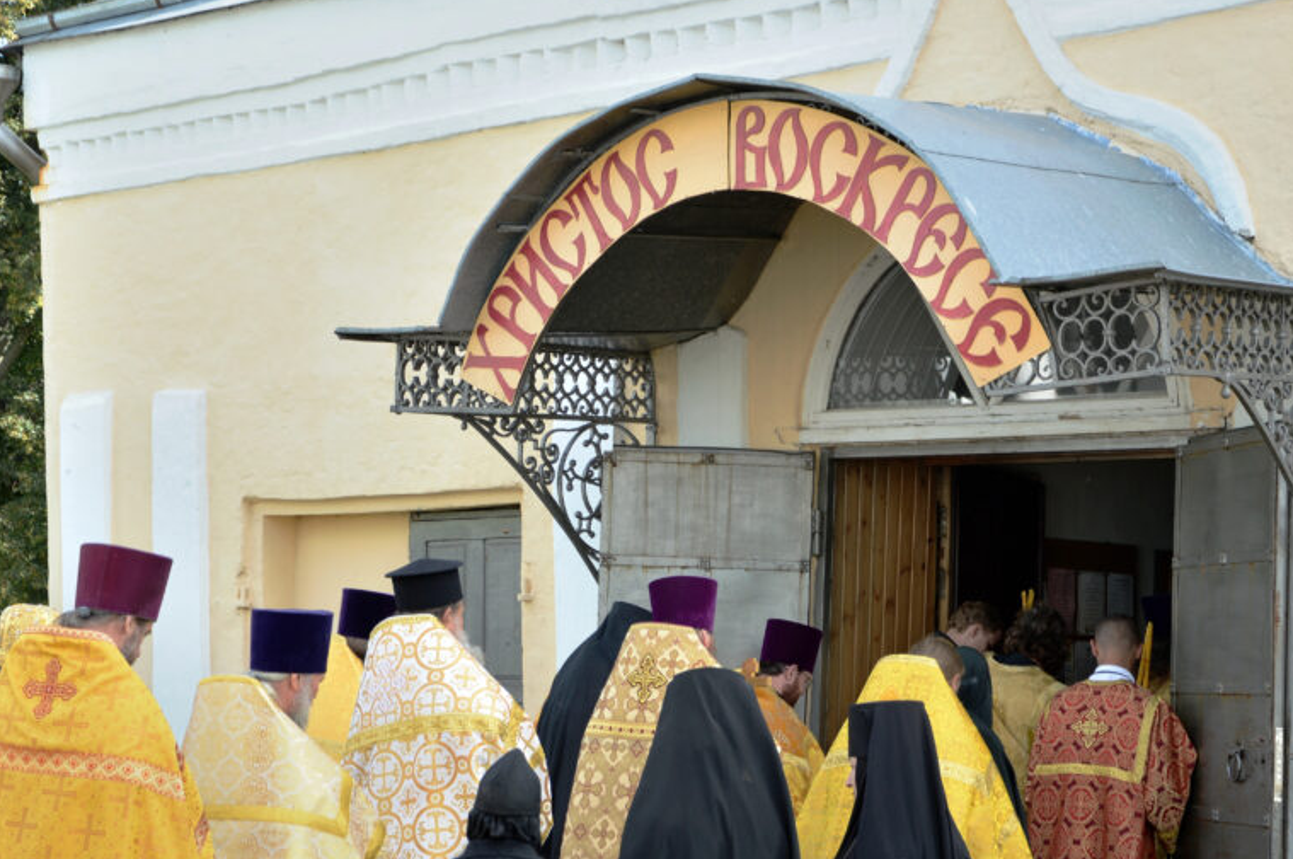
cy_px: 556
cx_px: 635
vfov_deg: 16.8
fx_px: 2905
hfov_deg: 25.1
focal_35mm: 81
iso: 100
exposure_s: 1/125
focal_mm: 40
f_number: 4.5
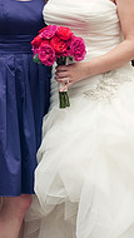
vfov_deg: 17.2
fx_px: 783
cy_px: 64
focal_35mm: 124
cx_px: 66
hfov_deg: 9.8
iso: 400
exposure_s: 1/250
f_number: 5.6
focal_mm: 50
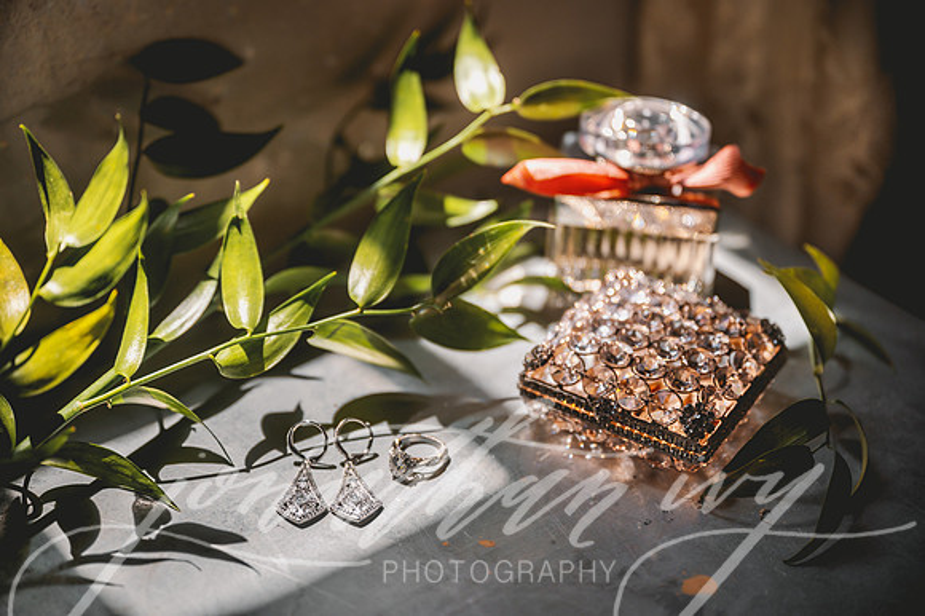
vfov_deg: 20.0
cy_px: 308
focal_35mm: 68
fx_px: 1746
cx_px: 462
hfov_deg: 29.7
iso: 160
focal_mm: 68
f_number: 2.8
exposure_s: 1/2500
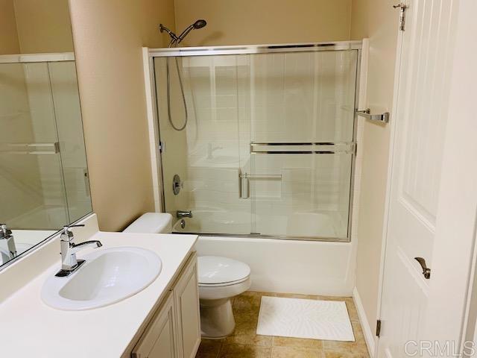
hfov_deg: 67.3
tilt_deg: -13.8
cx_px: 238
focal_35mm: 26
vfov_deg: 53.1
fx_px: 358
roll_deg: +0.5
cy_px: 179
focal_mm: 4.25
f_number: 1.8
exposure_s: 1/120
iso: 80
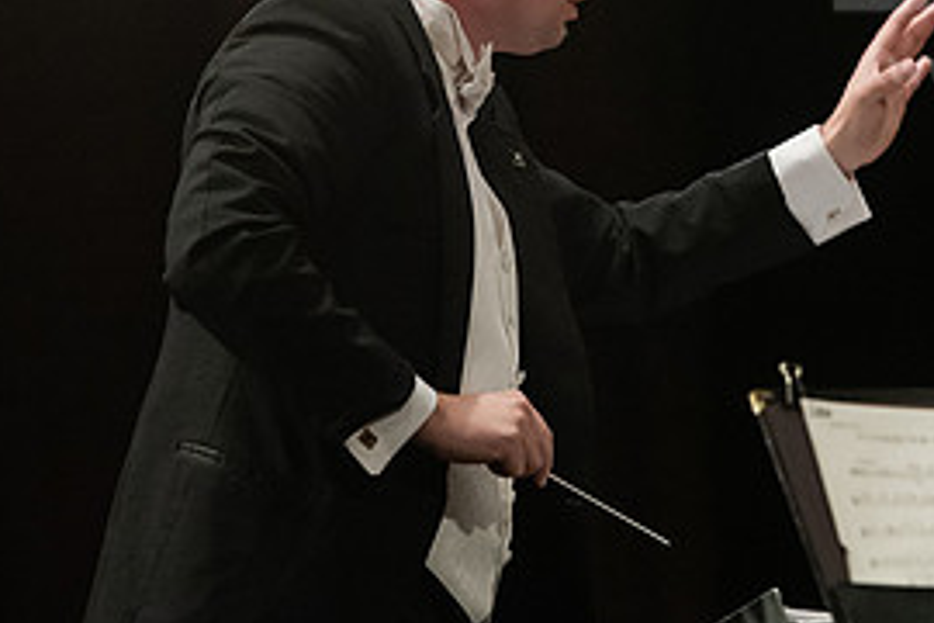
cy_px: 140
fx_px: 8068
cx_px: 730
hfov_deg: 6.6
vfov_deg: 4.4
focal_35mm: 311
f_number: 4.5
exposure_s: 1/250
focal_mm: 145
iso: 5000
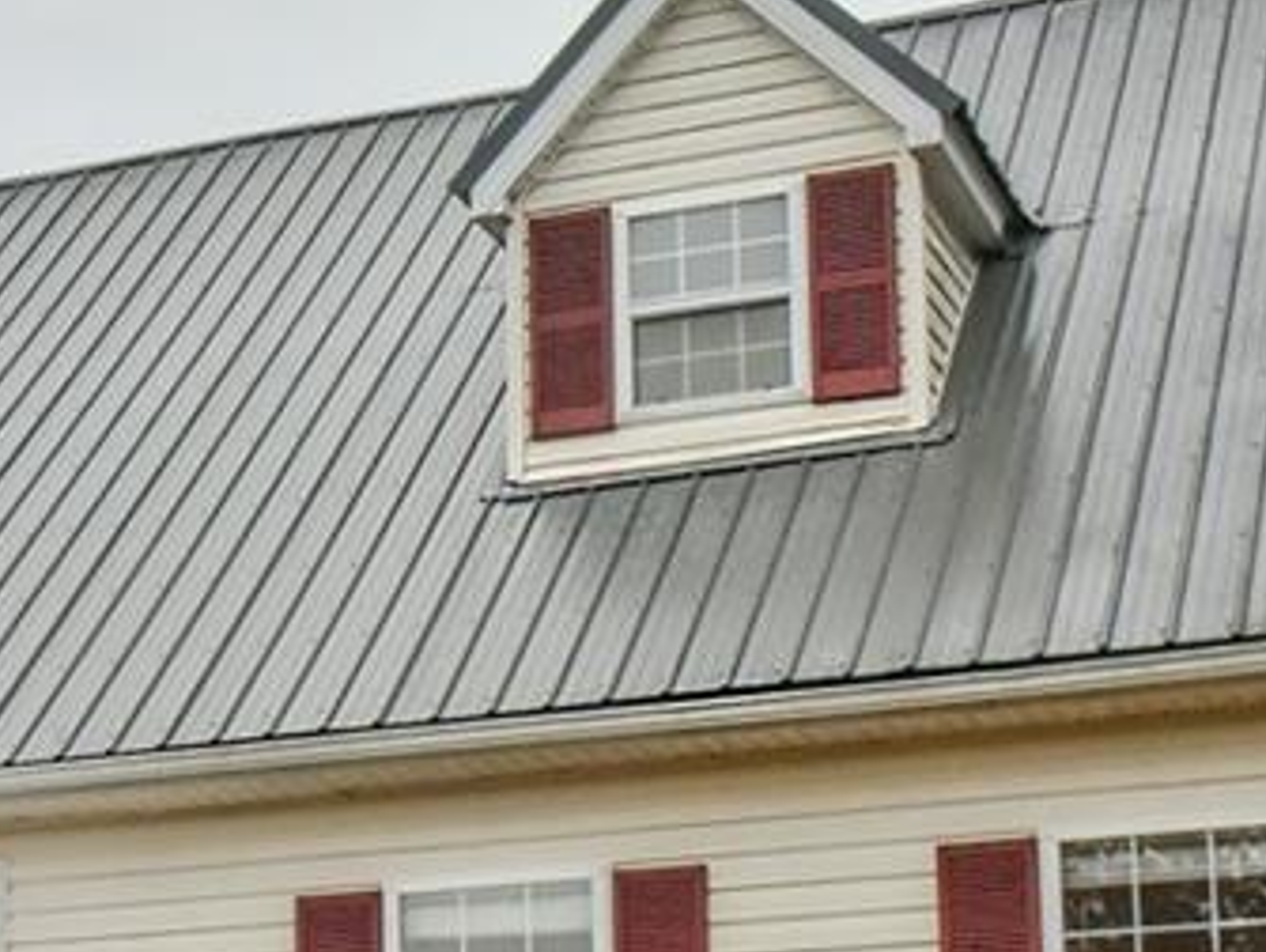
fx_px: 3332
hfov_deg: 21.3
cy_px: 916
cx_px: 317
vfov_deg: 16.0
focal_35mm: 91
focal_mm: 31
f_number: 16
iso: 4000
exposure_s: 1/250
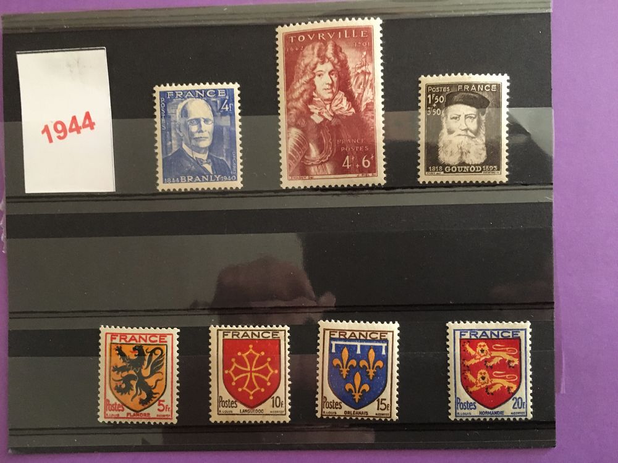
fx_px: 518
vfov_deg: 48.2
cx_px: 309
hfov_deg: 61.7
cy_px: 232
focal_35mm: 29
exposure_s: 1/17
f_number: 2.2
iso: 250
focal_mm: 4.15
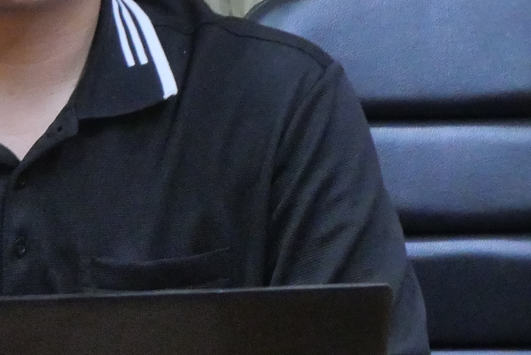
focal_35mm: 346
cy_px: 68
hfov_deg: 5.9
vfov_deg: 4.0
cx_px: 514
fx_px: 5108
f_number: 5.6
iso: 3200
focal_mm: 40
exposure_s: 1/25
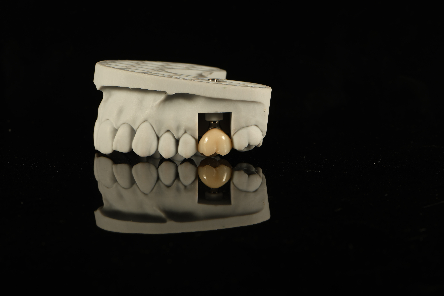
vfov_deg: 8.7
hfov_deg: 13.1
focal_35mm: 157
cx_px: 222
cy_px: 148
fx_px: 1936
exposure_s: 1/125
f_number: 20
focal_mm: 105
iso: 100
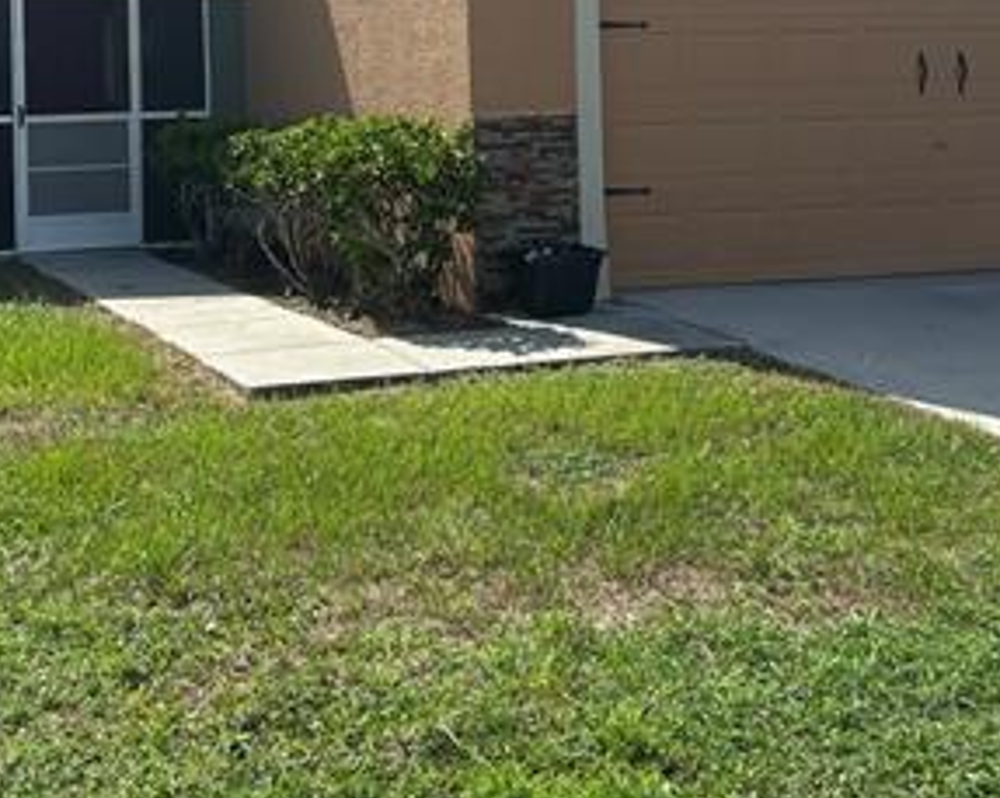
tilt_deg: +0.1
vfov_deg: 21.9
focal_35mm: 68
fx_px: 2010
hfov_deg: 27.9
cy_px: 73
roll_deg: +0.8
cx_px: 418
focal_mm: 5.96
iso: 50
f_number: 1.6
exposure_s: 1/4630
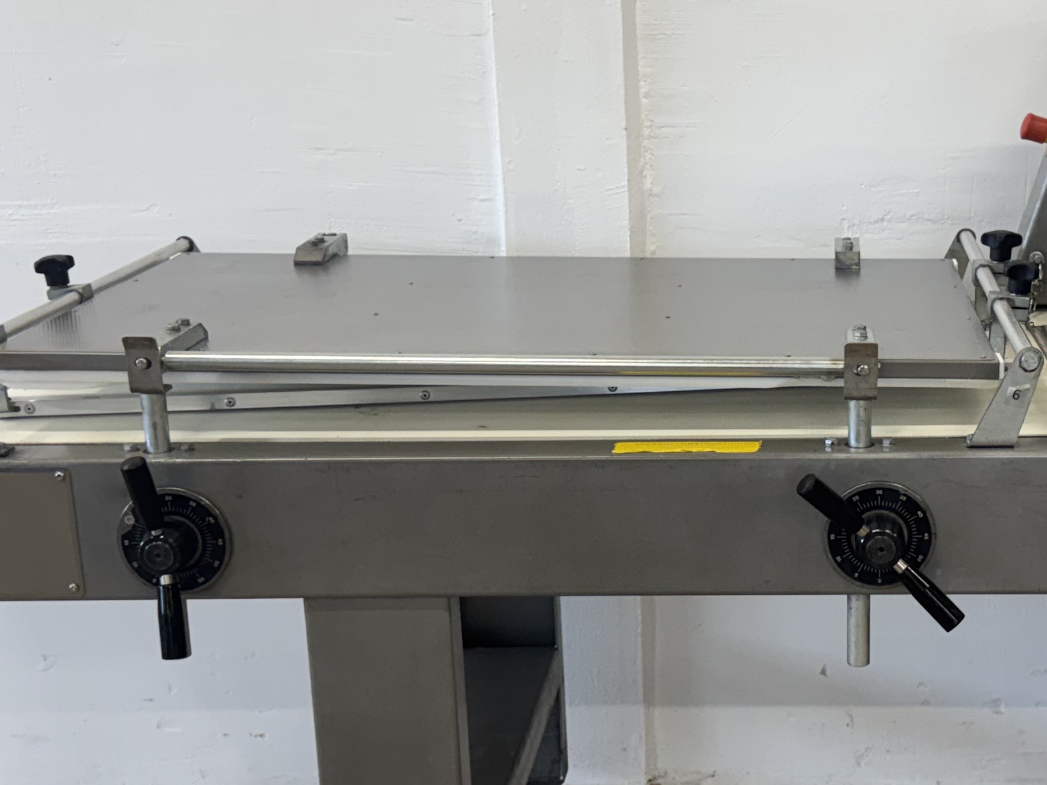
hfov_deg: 32.3
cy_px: 445
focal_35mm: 59
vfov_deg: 24.8
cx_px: 741
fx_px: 1785
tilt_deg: -15.7
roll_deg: +1.1
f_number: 1.78
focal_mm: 6.76
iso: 125
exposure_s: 1/100
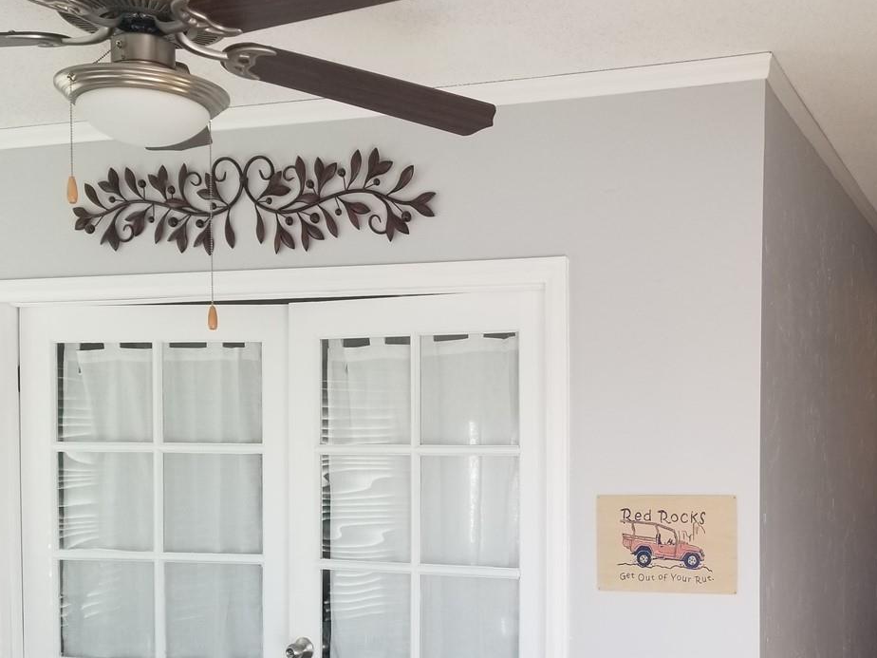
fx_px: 1140
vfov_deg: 31.6
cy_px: 491
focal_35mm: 45
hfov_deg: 41.1
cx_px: 630
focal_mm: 4.3
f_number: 1.7
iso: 50
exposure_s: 1/132
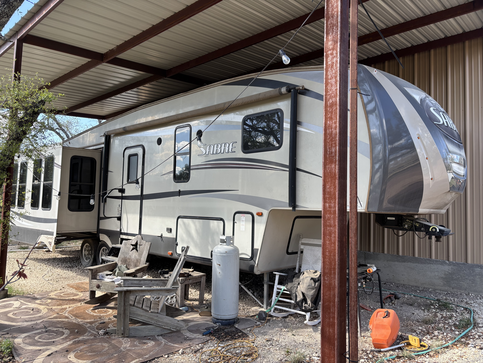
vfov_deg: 53.1
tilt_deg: +2.8
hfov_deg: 67.3
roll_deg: -1.9
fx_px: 363
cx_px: 242
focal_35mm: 26
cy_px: 182
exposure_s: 1/510
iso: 50
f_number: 1.6
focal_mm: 5.96
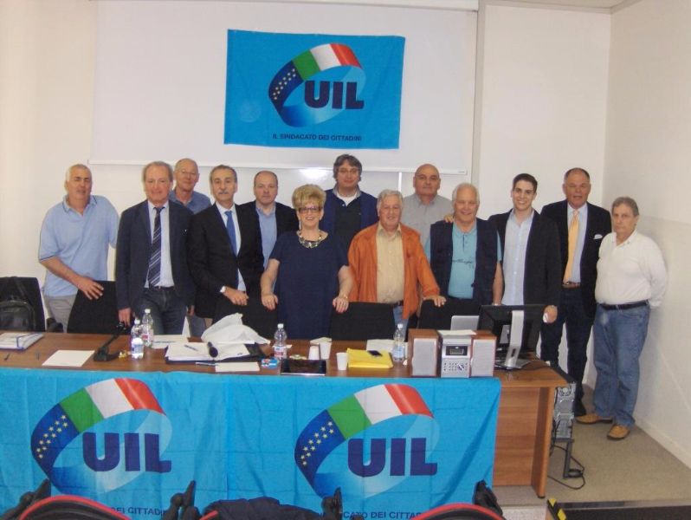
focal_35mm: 35
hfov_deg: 52.6
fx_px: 699
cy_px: 260
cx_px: 346
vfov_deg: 40.8
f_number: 2.8
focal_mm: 7.5
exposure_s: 1/60
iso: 100
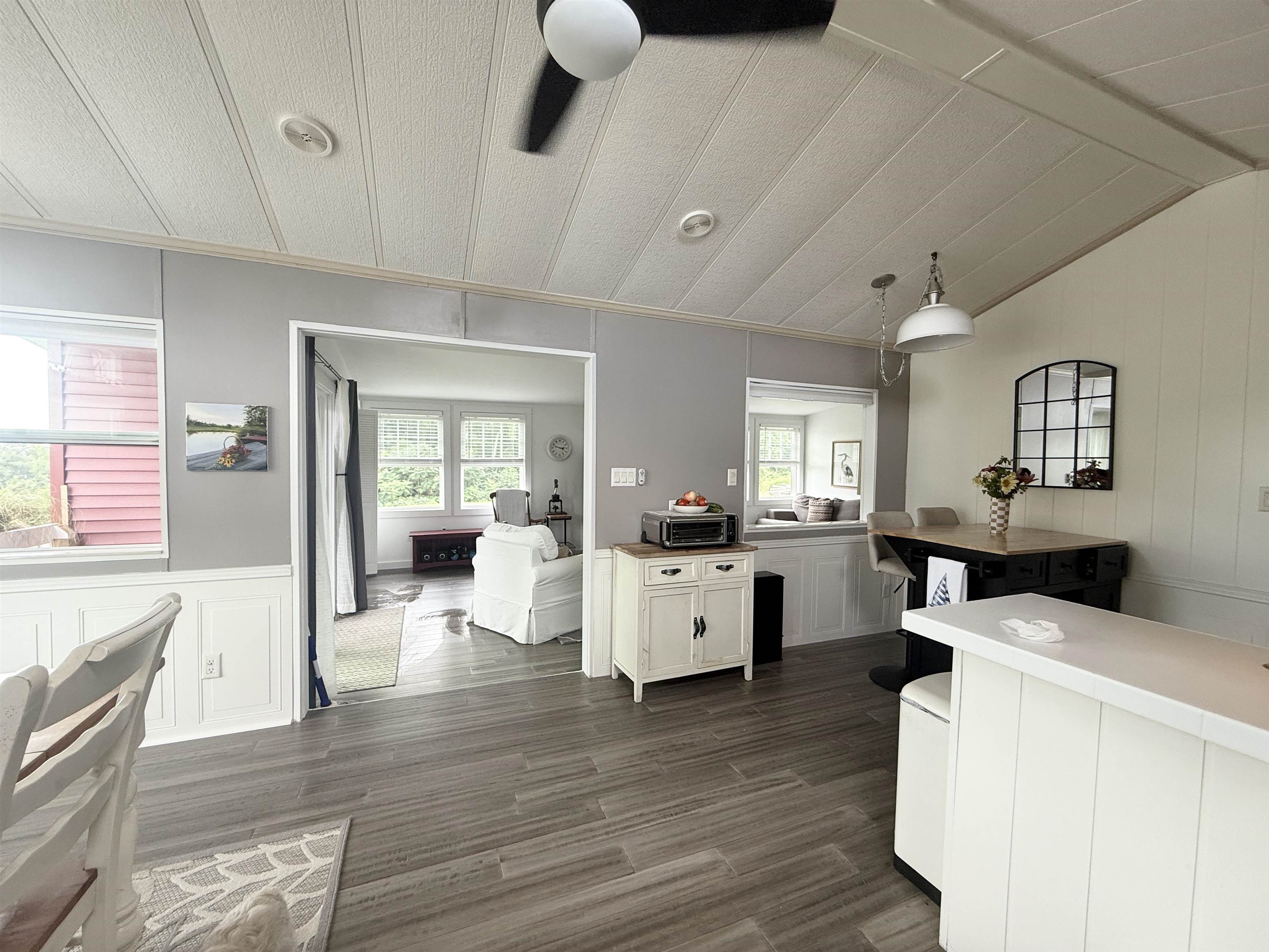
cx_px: 634
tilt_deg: -1.8
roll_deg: -1.3
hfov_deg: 102.1
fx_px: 513
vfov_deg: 85.7
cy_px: 476
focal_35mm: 14
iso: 125
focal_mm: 2.22
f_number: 2.2
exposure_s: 1/99
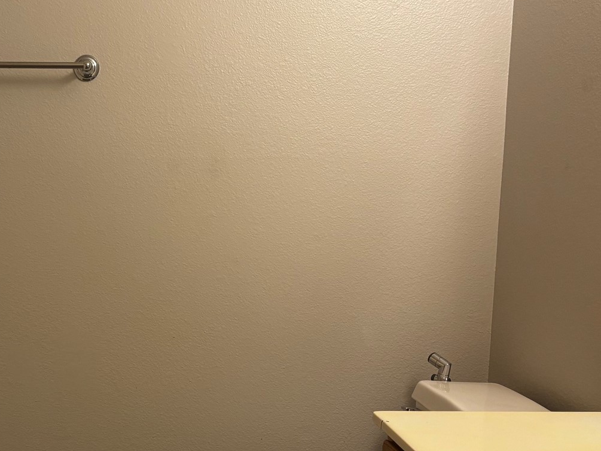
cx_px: 96
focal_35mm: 53
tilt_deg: -10.0
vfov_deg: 27.3
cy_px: 312
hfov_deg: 34.7
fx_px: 920
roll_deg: +0.1
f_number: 1.6
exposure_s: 1/60
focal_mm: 5.96
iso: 100
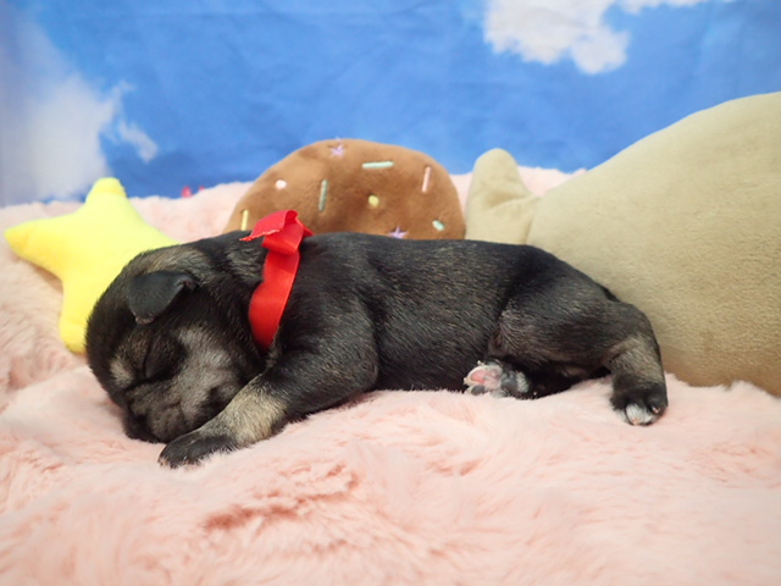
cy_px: 293
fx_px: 564
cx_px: 390
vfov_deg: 54.9
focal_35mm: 25
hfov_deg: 69.4
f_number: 2
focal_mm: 4.5
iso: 400
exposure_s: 1/80
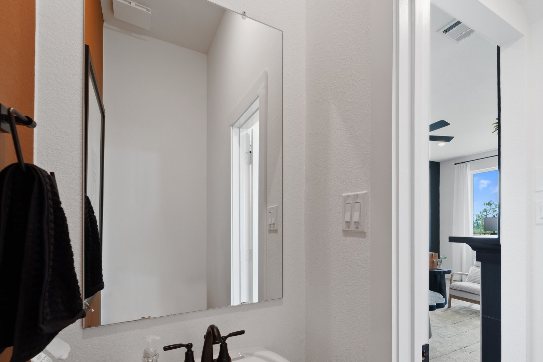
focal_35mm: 18
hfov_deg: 88.3
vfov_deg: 66.2
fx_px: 271
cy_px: 230
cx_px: 337
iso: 320
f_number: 9
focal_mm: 14
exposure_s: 1/2.5
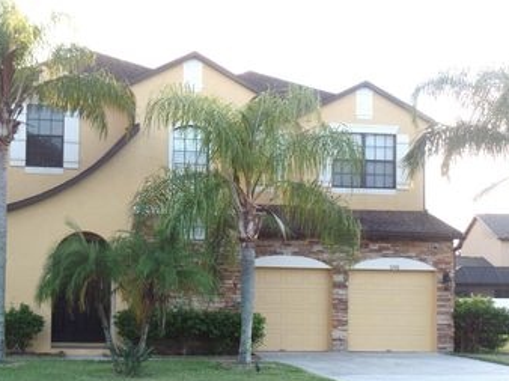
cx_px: 151
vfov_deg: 19.1
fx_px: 1131
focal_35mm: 77
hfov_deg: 25.2
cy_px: 234
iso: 80
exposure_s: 1/90
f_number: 3.4
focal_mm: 9.2
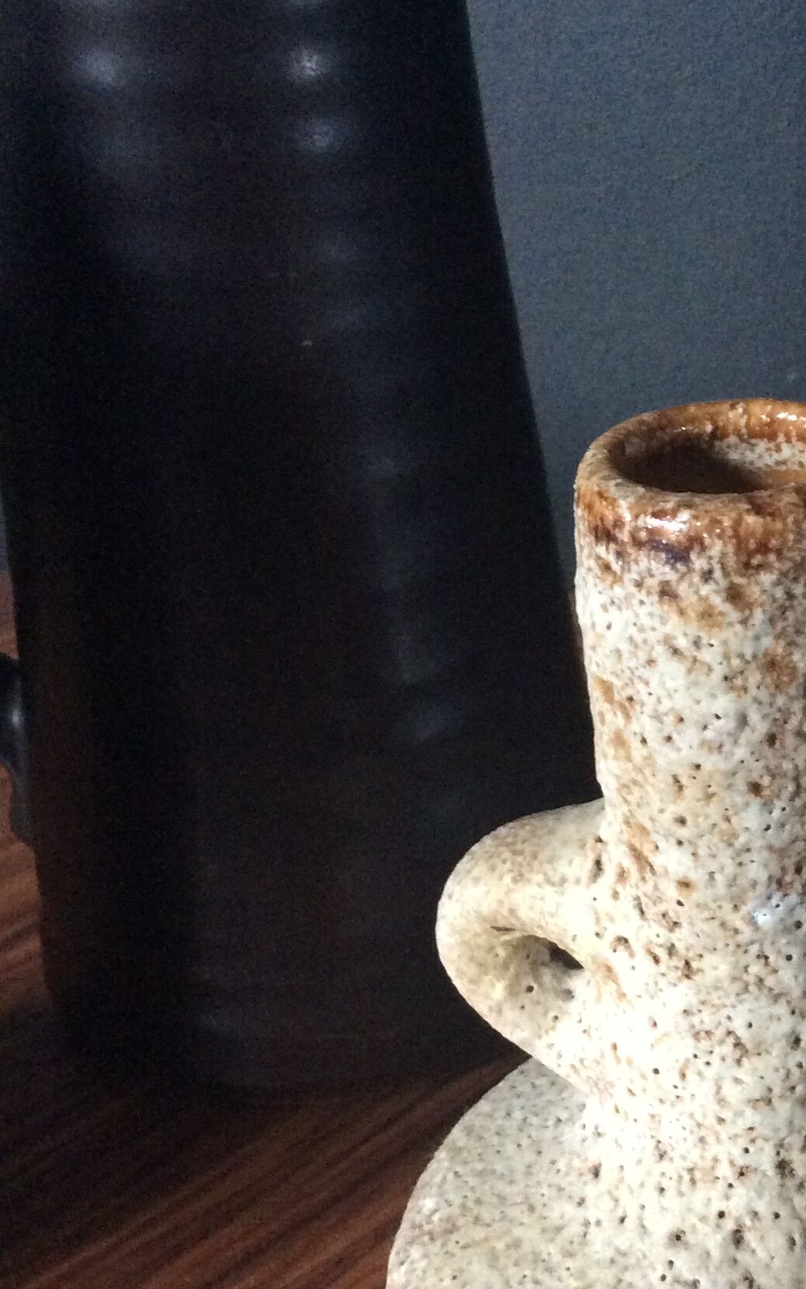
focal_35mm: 53
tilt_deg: -30.8
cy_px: 781
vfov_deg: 38.0
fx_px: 1863
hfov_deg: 23.6
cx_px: 753
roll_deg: +0.0
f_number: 2.4
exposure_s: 1/25
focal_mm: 3.3
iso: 320
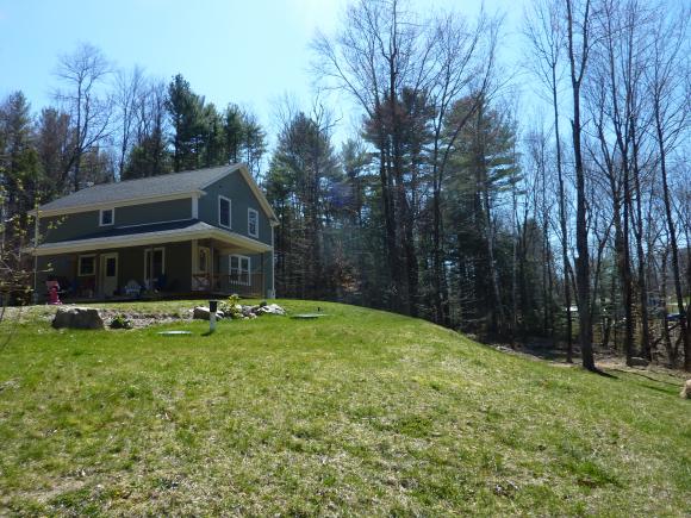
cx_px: 346
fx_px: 499
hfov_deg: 69.4
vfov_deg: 54.9
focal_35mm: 25
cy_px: 259
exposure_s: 1/400
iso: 80
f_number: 4
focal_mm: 4.1
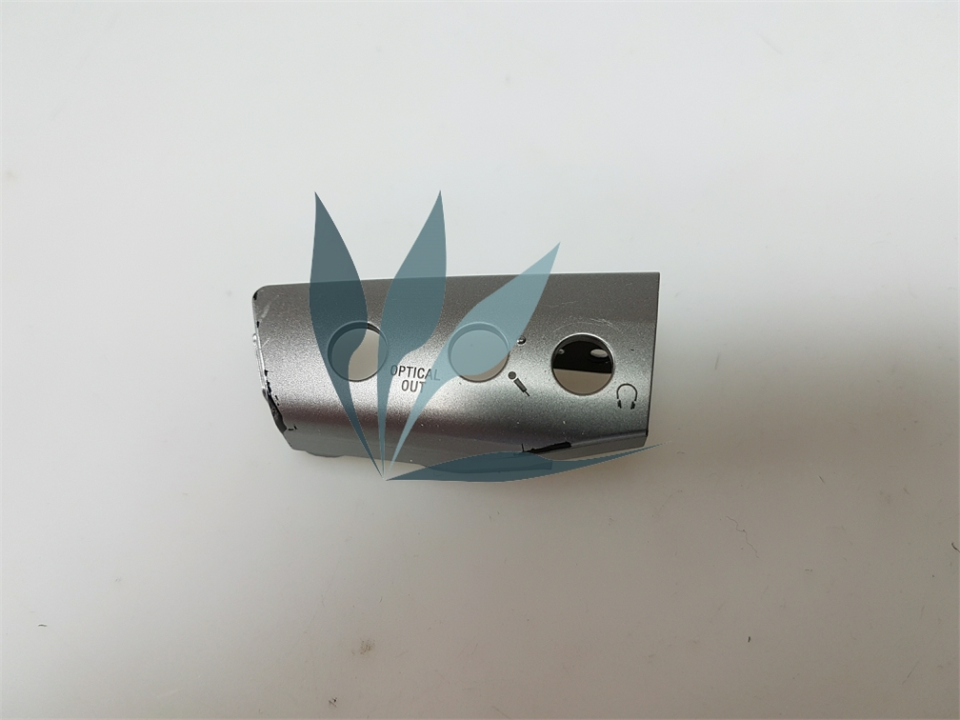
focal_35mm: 26
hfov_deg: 67.3
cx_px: 480
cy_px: 360
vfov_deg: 53.1
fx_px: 721
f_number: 1.7
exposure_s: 1/100
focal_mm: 4.2
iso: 80
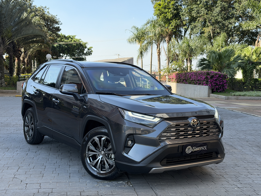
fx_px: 362
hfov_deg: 39.7
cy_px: 98
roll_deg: -1.1
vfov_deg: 30.3
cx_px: 130
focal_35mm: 48
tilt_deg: -4.5
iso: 80
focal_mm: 6.76
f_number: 1.78
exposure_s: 1/1456
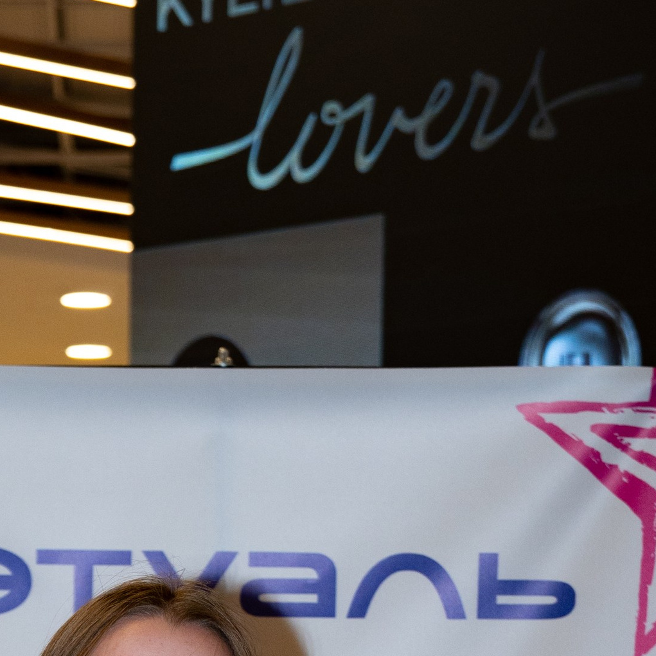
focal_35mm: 163
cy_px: 1008
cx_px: 58
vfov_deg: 10.3
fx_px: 3495
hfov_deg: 10.7
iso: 400
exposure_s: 1/250
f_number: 3.5
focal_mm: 34
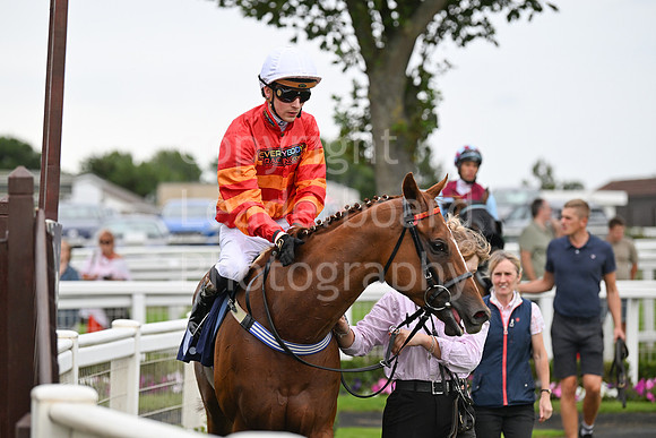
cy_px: 219
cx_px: 328
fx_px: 2825
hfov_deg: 13.2
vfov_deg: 8.9
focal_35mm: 155
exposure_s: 1/4000
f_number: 4
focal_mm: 155
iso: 1250
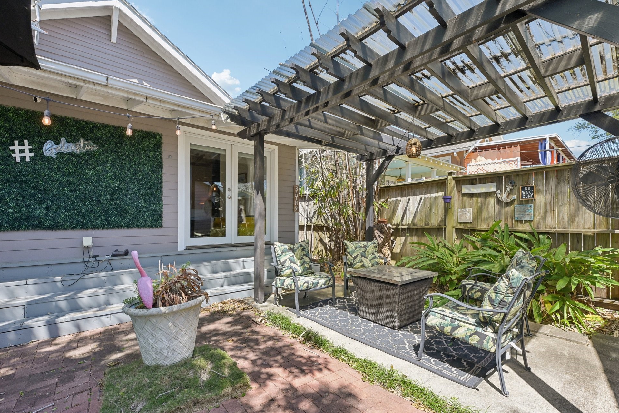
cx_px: 322
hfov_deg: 96.7
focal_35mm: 16
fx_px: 275
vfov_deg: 73.7
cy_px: 220
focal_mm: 15
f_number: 7.1
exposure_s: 1/500
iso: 400
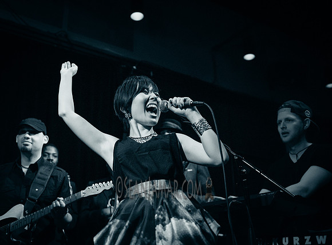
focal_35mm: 41
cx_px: 150
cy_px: 122
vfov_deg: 35.1
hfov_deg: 46.2
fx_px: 389
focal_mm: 38
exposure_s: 1/200
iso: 4000
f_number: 2.8
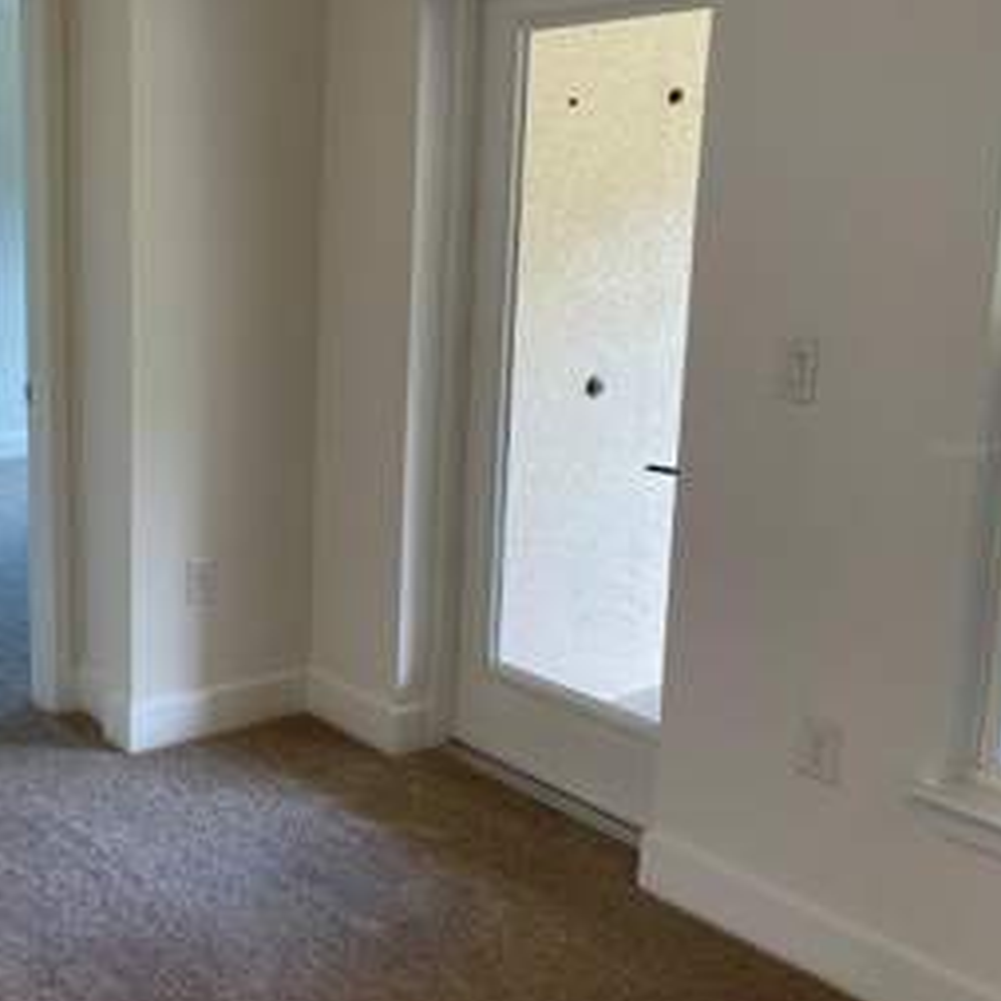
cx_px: 91
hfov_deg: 37.3
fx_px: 1374
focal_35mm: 42
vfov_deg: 40.0
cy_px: 447
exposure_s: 1/120
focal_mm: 5.1
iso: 80
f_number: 1.6
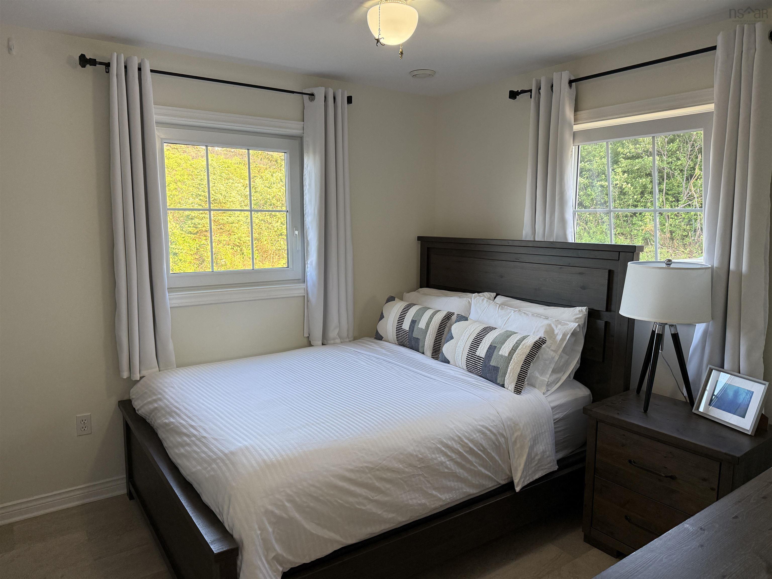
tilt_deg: -7.6
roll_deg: +0.0
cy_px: 290
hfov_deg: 71.6
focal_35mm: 24
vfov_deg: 56.8
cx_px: 386
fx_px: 535
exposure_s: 1/120
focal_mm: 6.76
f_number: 1.78
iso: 200
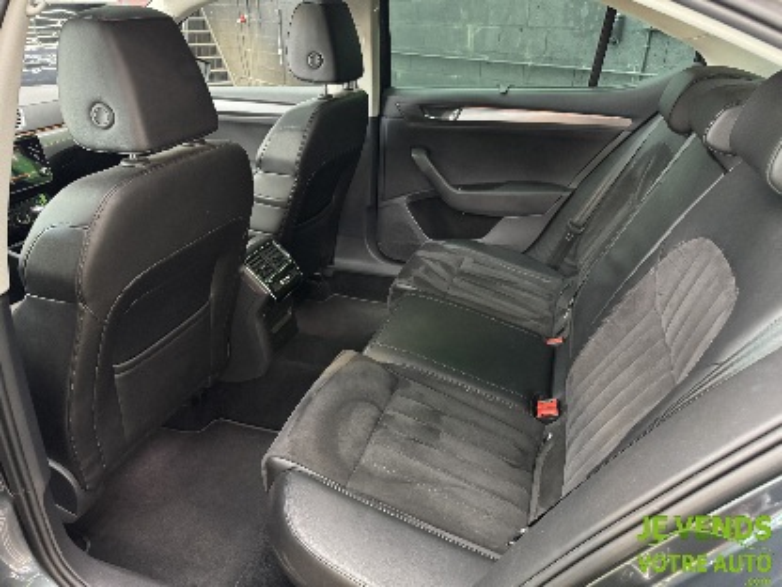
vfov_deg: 56.8
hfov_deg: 71.6
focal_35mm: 24
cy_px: 294
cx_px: 391
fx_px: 542
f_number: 1.78
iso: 1000
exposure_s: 1/33
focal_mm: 6.76
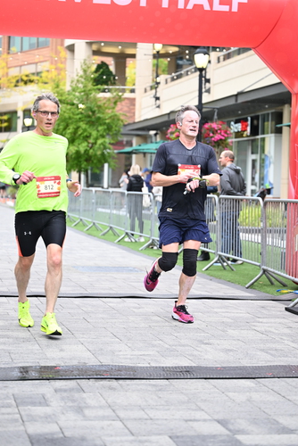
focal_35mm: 77
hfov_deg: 17.7
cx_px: 155
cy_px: 204
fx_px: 955
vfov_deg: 26.3
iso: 1250
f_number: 2.8
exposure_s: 1/1250
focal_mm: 70
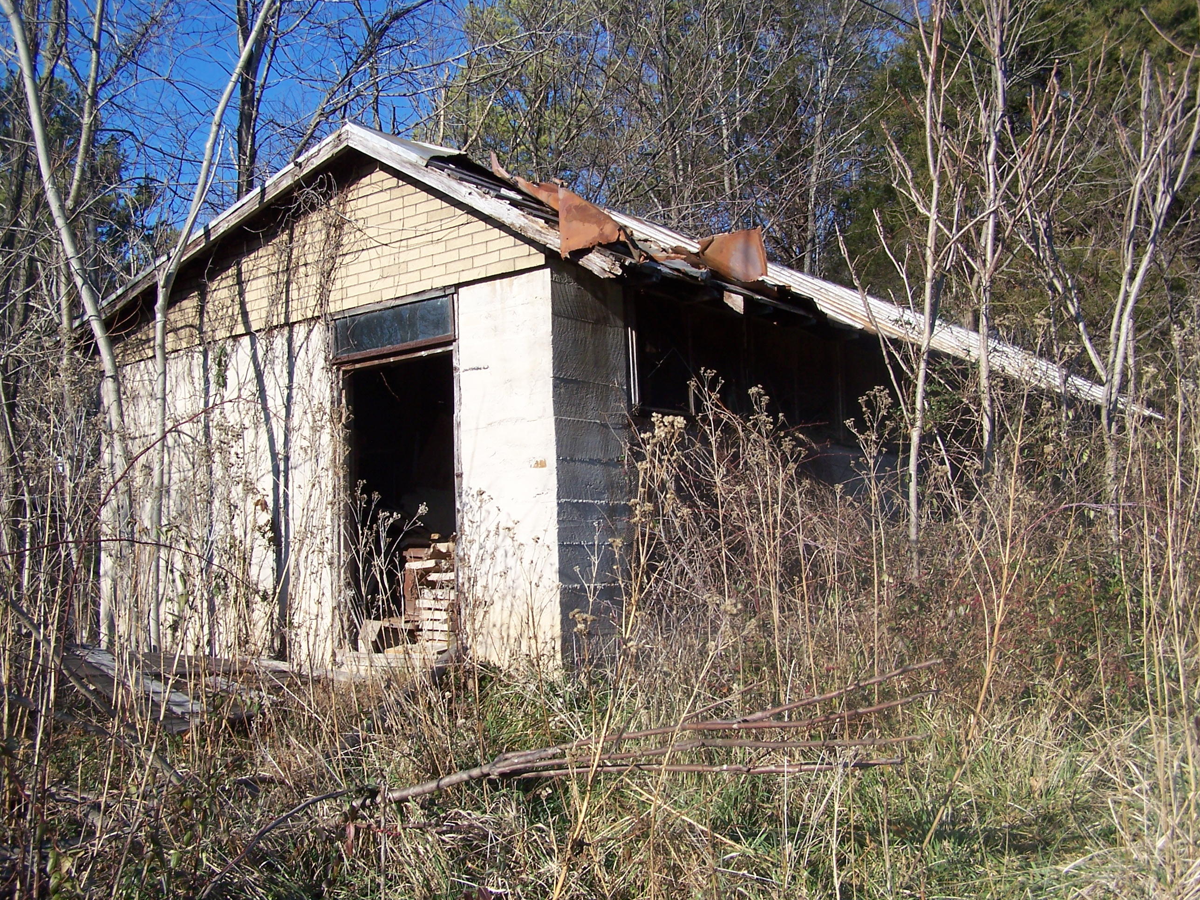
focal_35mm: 38
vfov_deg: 37.7
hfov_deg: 49.0
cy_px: 450
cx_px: 600
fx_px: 1317
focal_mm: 6.3
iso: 80
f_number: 4
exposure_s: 1/640
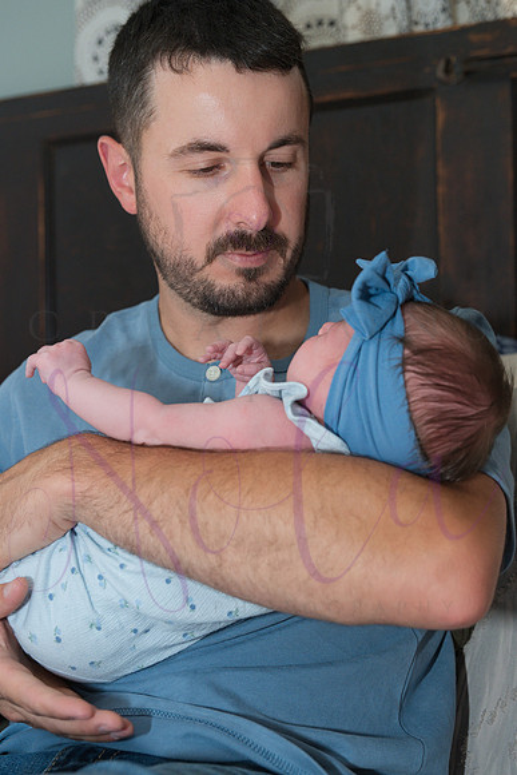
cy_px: 388
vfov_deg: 41.1
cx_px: 258
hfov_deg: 28.1
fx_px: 1033
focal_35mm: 48
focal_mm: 48
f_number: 4.5
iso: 800
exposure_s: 1/200
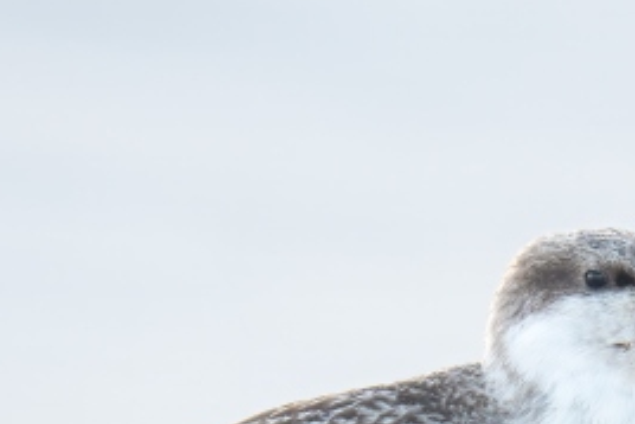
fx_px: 44313
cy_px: 429
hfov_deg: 0.8
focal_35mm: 2511
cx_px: 486
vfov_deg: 0.5
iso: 1250
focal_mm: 560
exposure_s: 1/250
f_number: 6.3
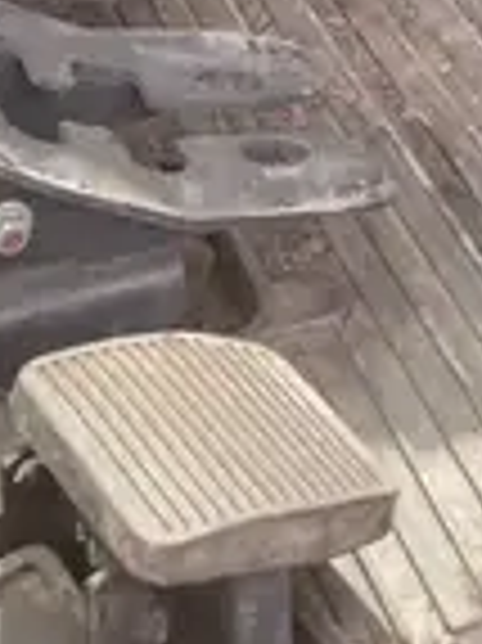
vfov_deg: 11.3
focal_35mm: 144
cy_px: -943
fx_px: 2677
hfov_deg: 9.8
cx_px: 865
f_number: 1.8
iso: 20
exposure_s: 1/511
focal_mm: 3.99
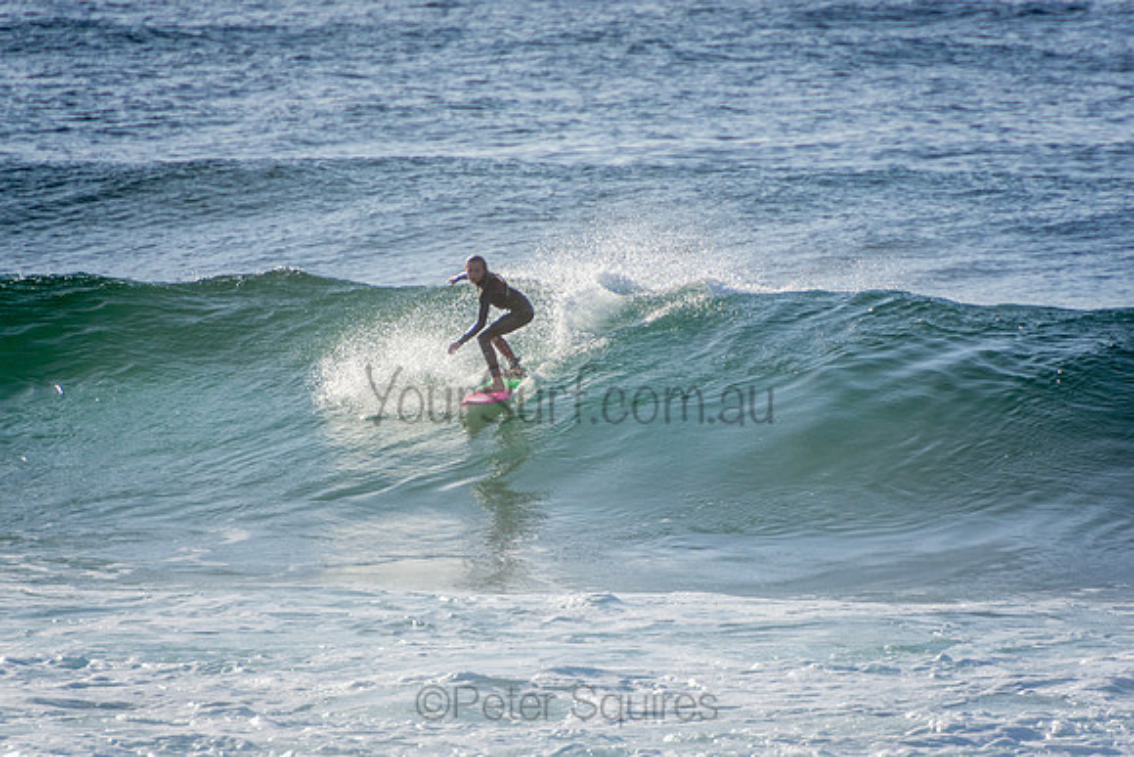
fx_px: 18904
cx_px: 567
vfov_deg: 2.3
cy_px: 378
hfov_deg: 3.4
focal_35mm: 600
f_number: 5.6
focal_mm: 400
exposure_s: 1/2000
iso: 180
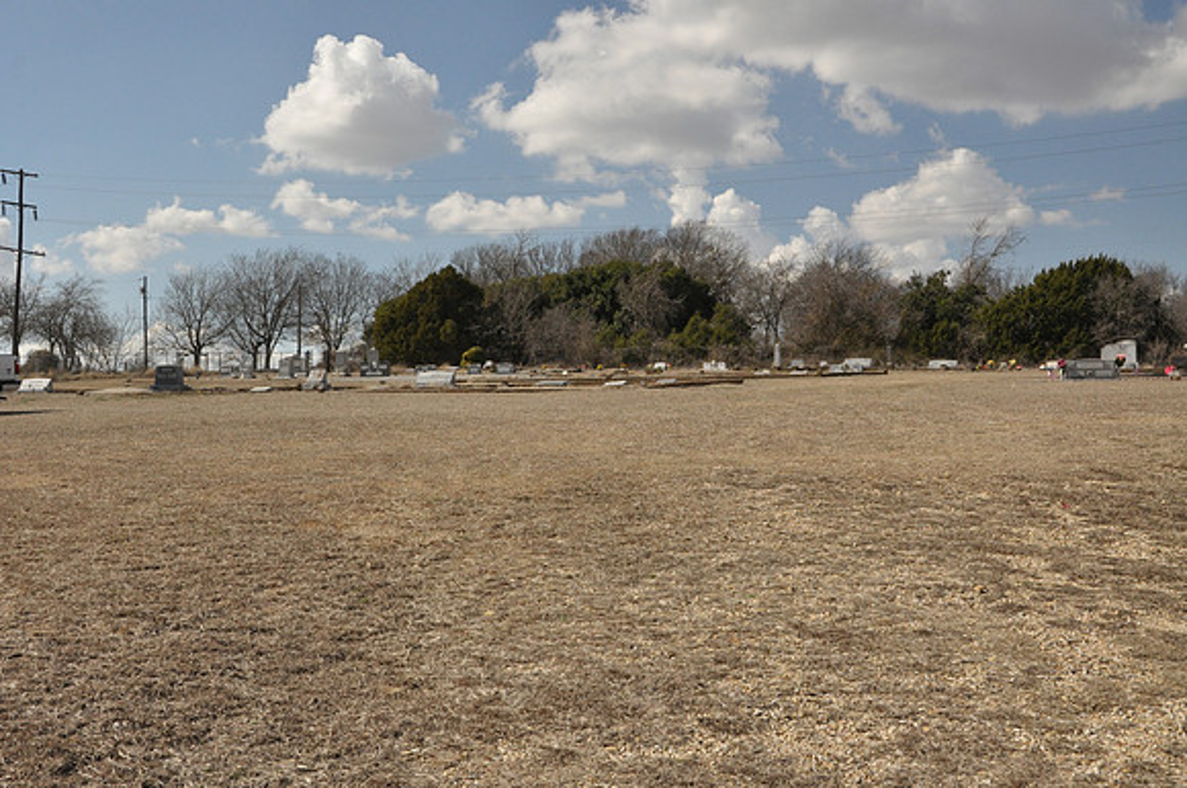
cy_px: 394
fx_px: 1284
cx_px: 594
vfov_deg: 34.1
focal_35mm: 39
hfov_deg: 49.6
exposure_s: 1/500
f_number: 11
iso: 800
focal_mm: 26
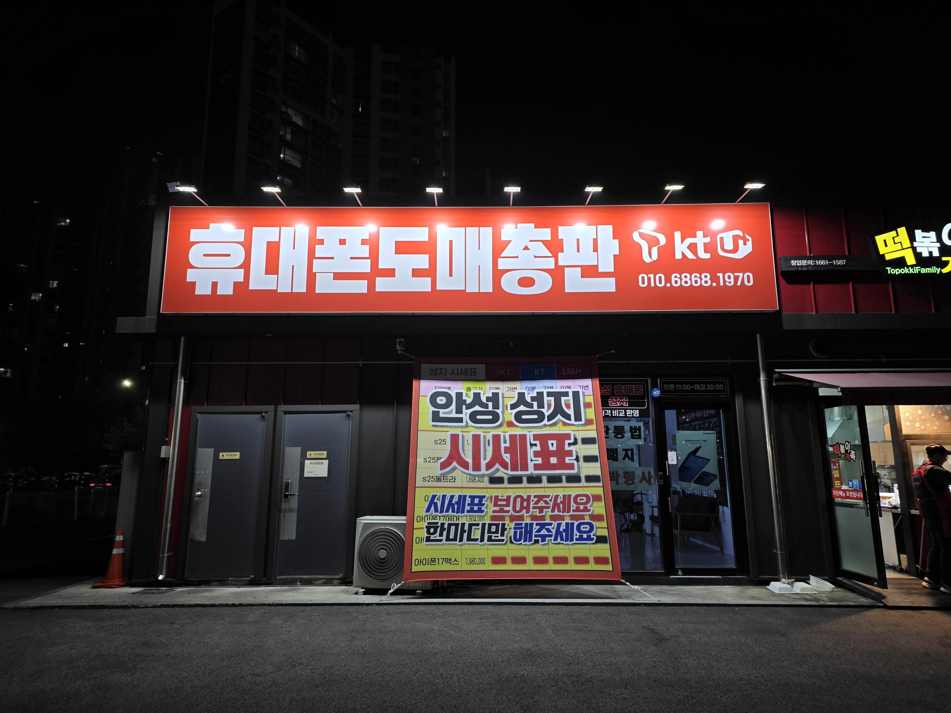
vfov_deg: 58.9
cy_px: 356
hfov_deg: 73.9
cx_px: 476
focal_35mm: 23
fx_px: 632
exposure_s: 1/120
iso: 50
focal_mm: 6.25
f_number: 1.7
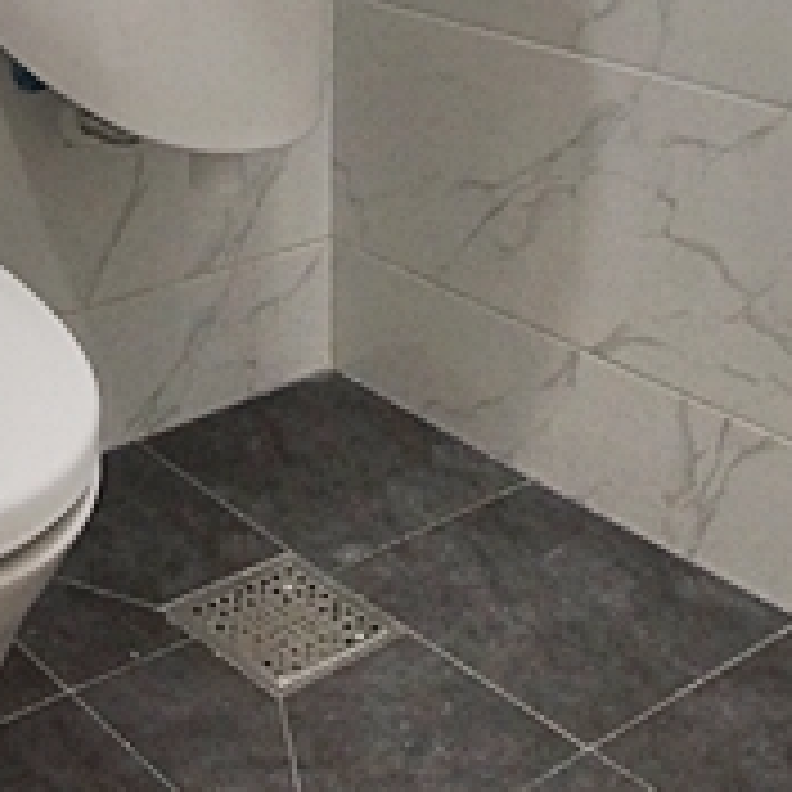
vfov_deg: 23.9
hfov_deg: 28.7
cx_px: 130
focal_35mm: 58
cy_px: -369
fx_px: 1501
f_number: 9
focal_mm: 10
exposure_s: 1/50
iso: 1600
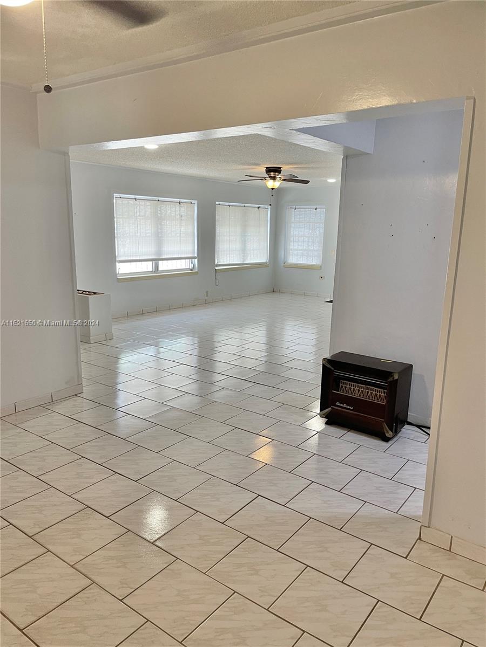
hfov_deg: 53.1
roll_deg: -0.9
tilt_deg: -11.7
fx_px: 487
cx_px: 243
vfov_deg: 67.3
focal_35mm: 26
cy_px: 324
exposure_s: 1/60
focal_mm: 4.2
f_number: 1.6
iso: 100
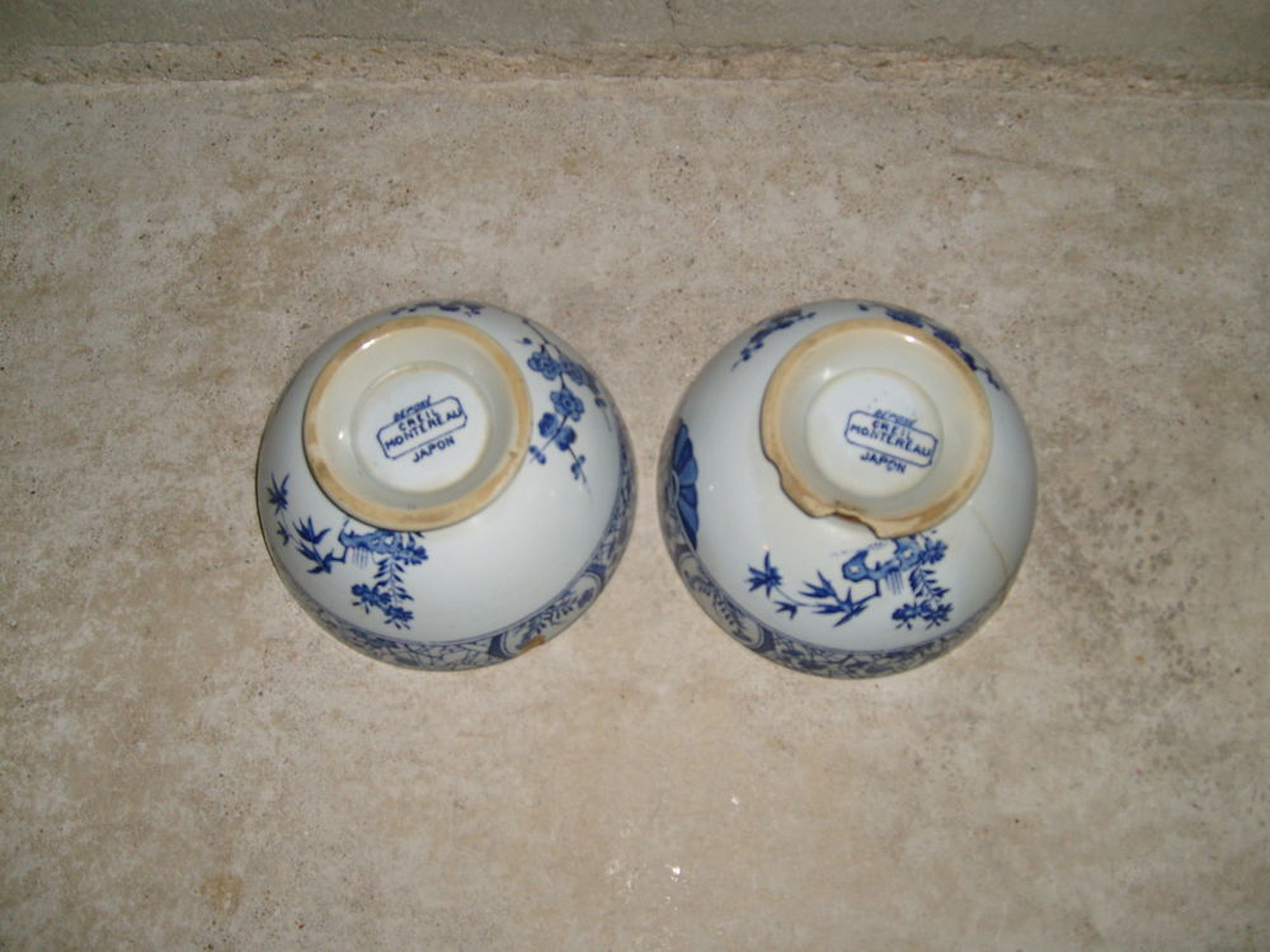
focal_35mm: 35
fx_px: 1284
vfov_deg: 40.7
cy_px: 476
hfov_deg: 52.6
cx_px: 635
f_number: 2.8
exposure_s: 1/45
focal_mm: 5.8
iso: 100
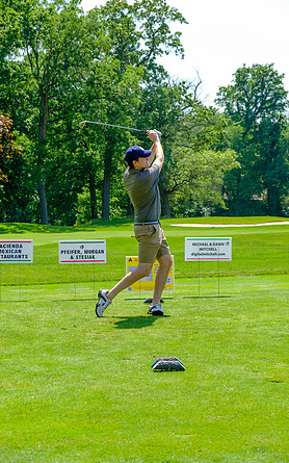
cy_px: 231
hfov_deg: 18.9
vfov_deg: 29.8
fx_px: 870
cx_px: 148
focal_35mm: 69
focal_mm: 44.4
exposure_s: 1/250
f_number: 5
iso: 200
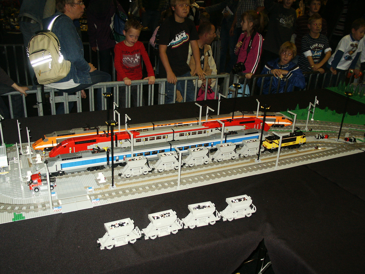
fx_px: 369
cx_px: 182
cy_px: 137
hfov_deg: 52.6
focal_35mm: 35
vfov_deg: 40.7
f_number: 3
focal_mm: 7.18
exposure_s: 1/45
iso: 200
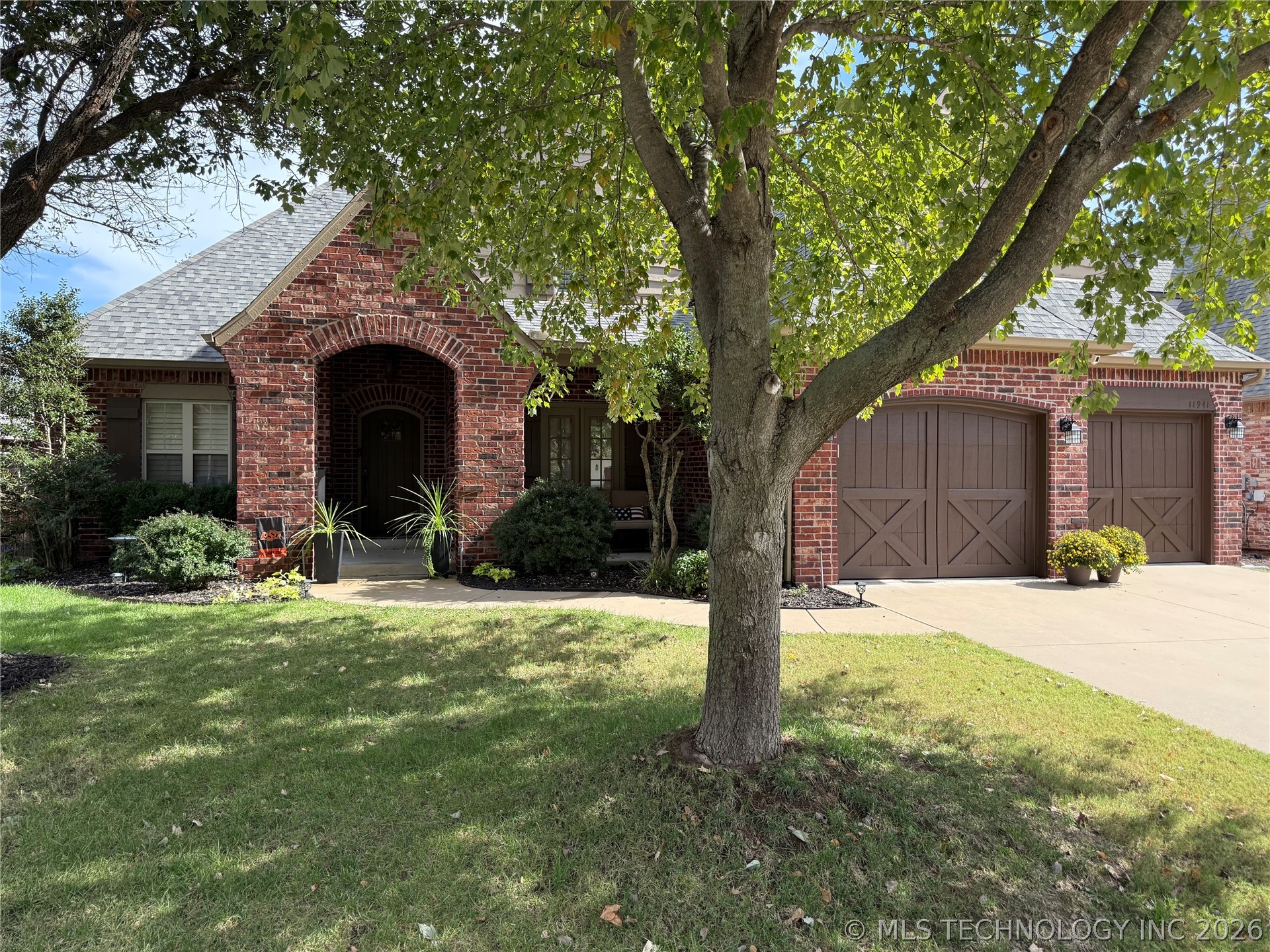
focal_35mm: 24
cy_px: 476
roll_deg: +0.1
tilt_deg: -0.5
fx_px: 881
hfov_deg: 71.6
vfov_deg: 56.8
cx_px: 635
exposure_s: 1/1292
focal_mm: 6.76
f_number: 1.78
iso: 100
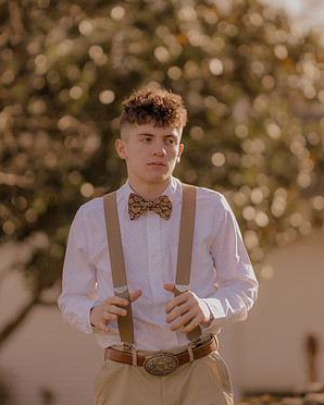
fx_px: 1725
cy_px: 176
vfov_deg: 13.4
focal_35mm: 144
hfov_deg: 10.7
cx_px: 162
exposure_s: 1/2500
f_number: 1.4
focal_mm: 85
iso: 200
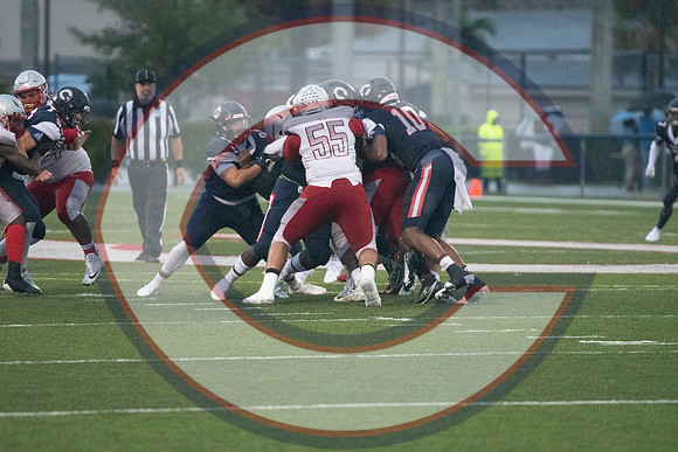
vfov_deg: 4.6
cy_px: 226
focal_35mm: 300
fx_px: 5651
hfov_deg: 6.9
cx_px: 339
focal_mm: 200
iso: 10000
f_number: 3.2
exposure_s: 1/2000
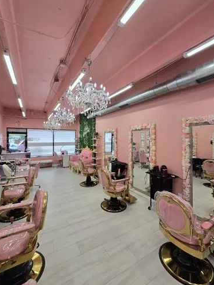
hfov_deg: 85.6
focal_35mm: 14
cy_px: 139
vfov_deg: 102.1
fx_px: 115
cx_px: 107
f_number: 2.2
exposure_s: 1/140
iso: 50
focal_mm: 2.2
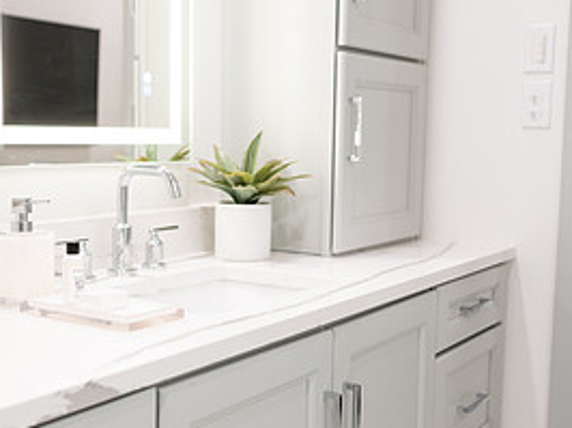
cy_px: 241
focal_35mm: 57
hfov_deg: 33.8
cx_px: 260
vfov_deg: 25.6
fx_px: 941
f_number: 3.2
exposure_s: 1/125
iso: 800
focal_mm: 35
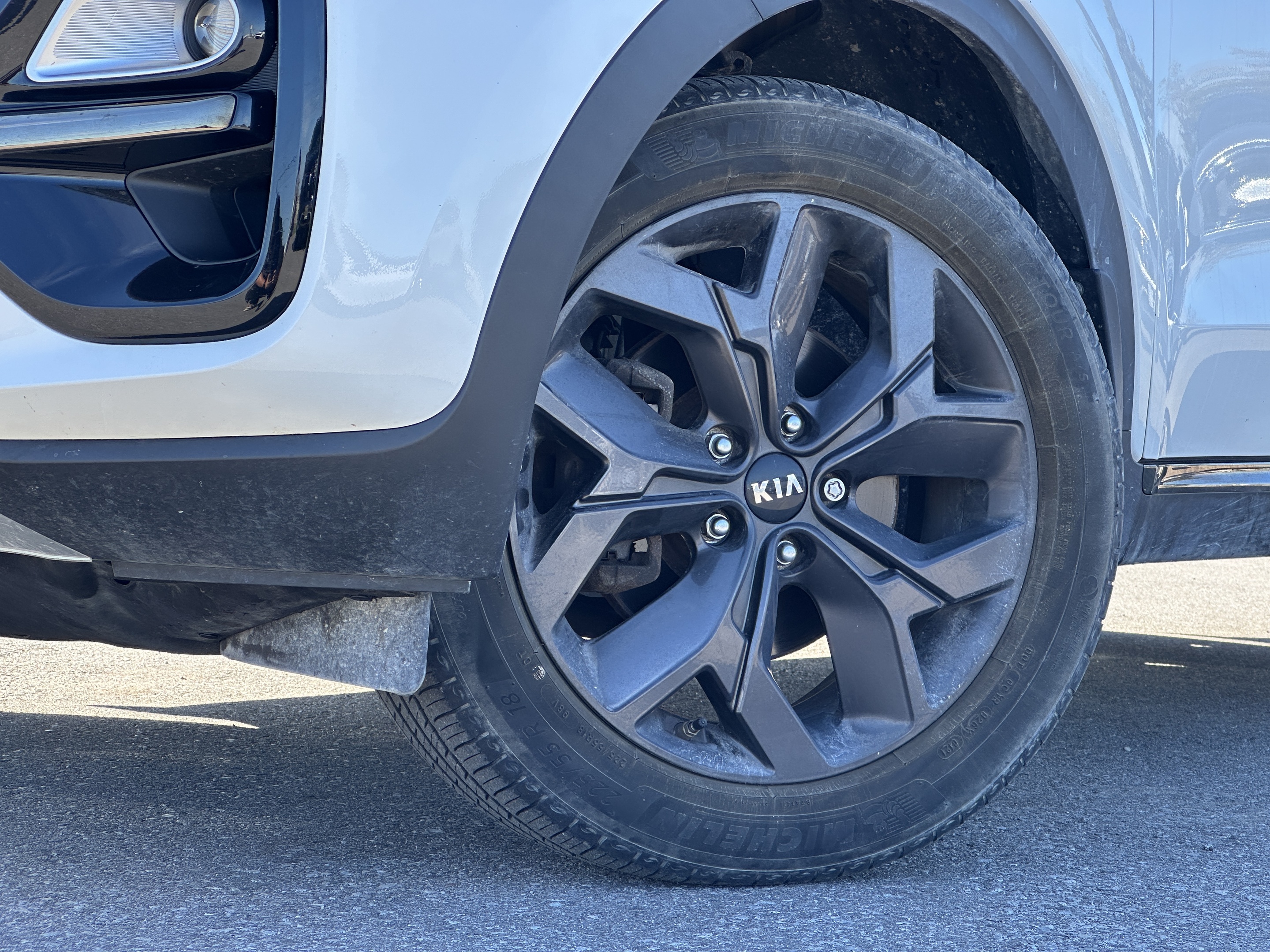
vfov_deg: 19.1
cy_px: 476
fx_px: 2825
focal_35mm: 77
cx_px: 635
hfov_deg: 25.3
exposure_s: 1/149
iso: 32
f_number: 2.8
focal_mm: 9
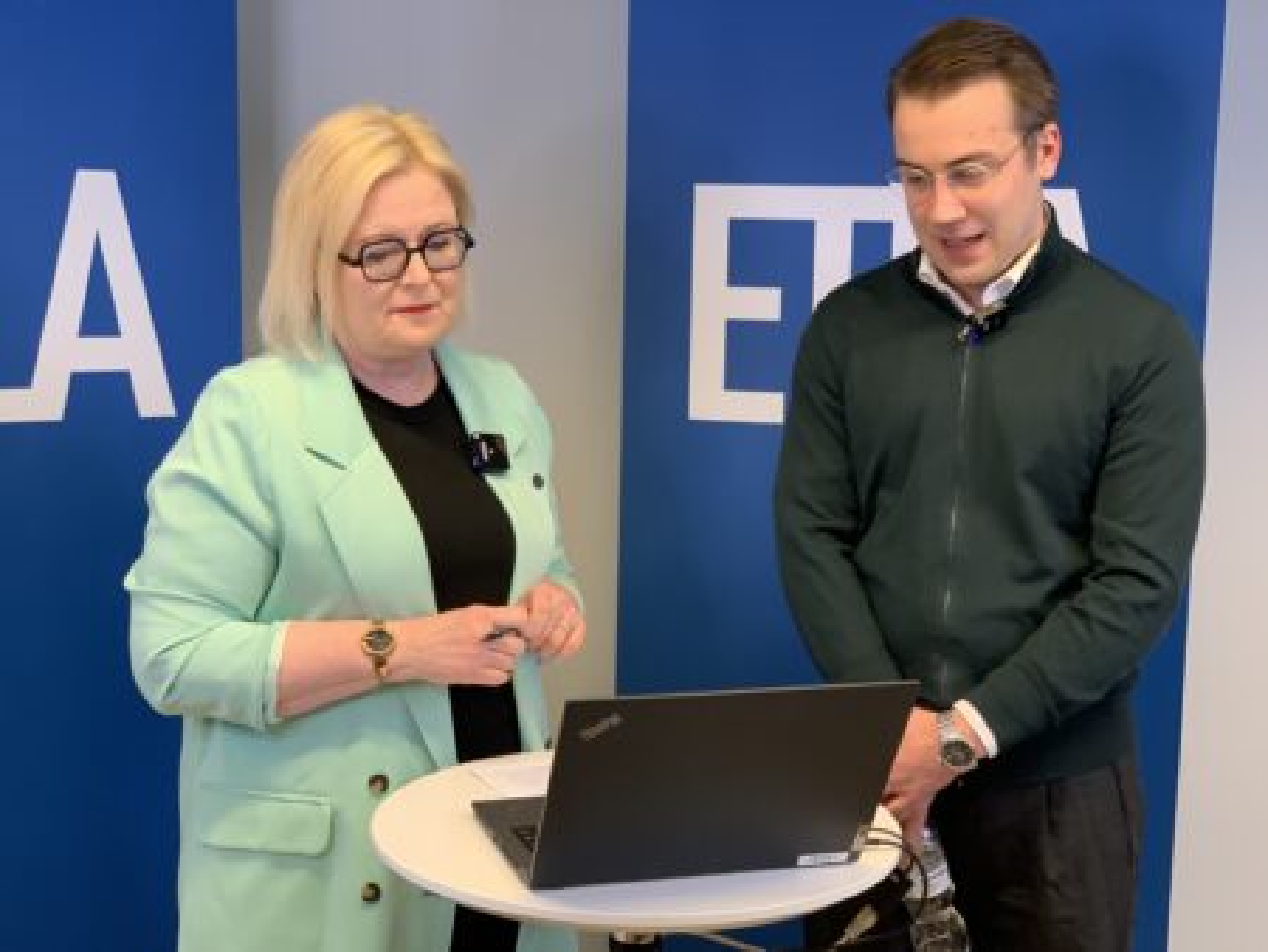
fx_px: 1906
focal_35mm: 52
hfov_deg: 36.8
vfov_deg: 28.1
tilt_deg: -6.4
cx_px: 634
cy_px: 476
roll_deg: -0.8
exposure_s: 1/50
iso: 64
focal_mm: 6
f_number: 2.4
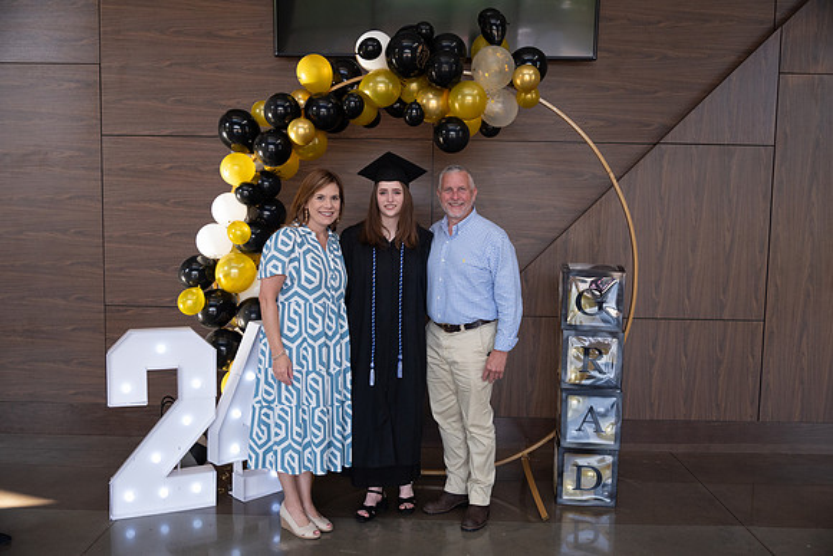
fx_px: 741
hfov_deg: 58.7
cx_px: 416
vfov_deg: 41.1
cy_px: 278
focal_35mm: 32
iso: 1600
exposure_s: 1/200
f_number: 4
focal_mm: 32
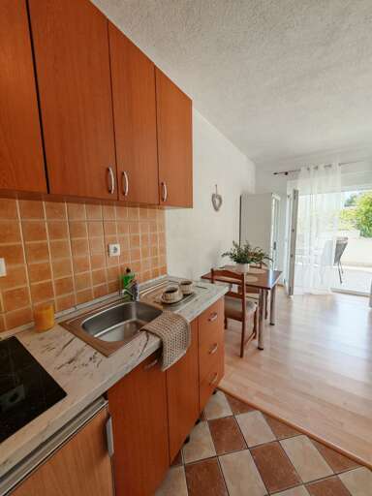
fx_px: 186
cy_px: 248
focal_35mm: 13
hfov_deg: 89.9
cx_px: 186
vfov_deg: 106.2
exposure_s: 1/120
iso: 50
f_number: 2
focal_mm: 1.82
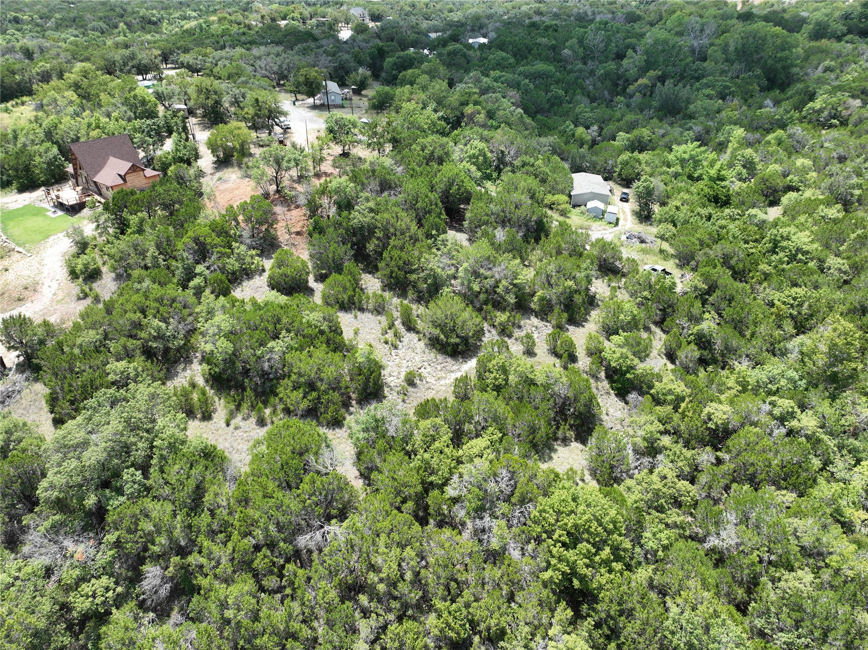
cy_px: 325
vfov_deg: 56.8
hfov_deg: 71.6
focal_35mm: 24
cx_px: 434
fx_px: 602
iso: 100
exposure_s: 1/800
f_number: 2.8
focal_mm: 12.29
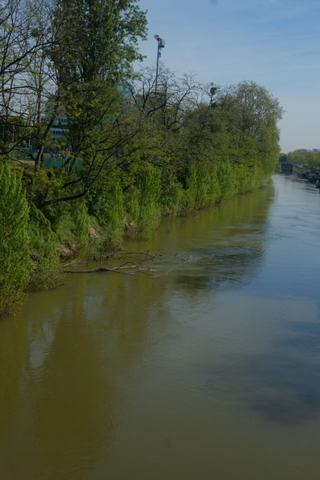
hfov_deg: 32.6
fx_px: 546
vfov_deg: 47.4
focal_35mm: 41
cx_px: 160
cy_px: 240
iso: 200
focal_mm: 27
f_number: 10
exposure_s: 1/400
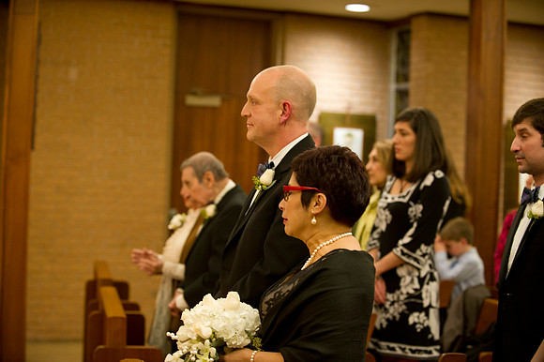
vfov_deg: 18.2
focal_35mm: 75
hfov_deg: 27.0
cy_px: 181
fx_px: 1133
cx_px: 272
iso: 1600
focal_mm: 75
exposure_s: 1/80
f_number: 2.8
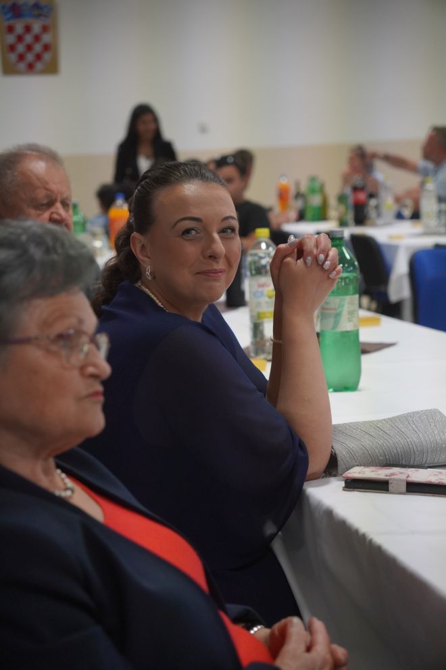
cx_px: 223
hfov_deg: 18.2
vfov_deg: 27.0
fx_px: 1394
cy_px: 335
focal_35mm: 75
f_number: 3.2
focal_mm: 50
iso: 1250
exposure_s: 1/200
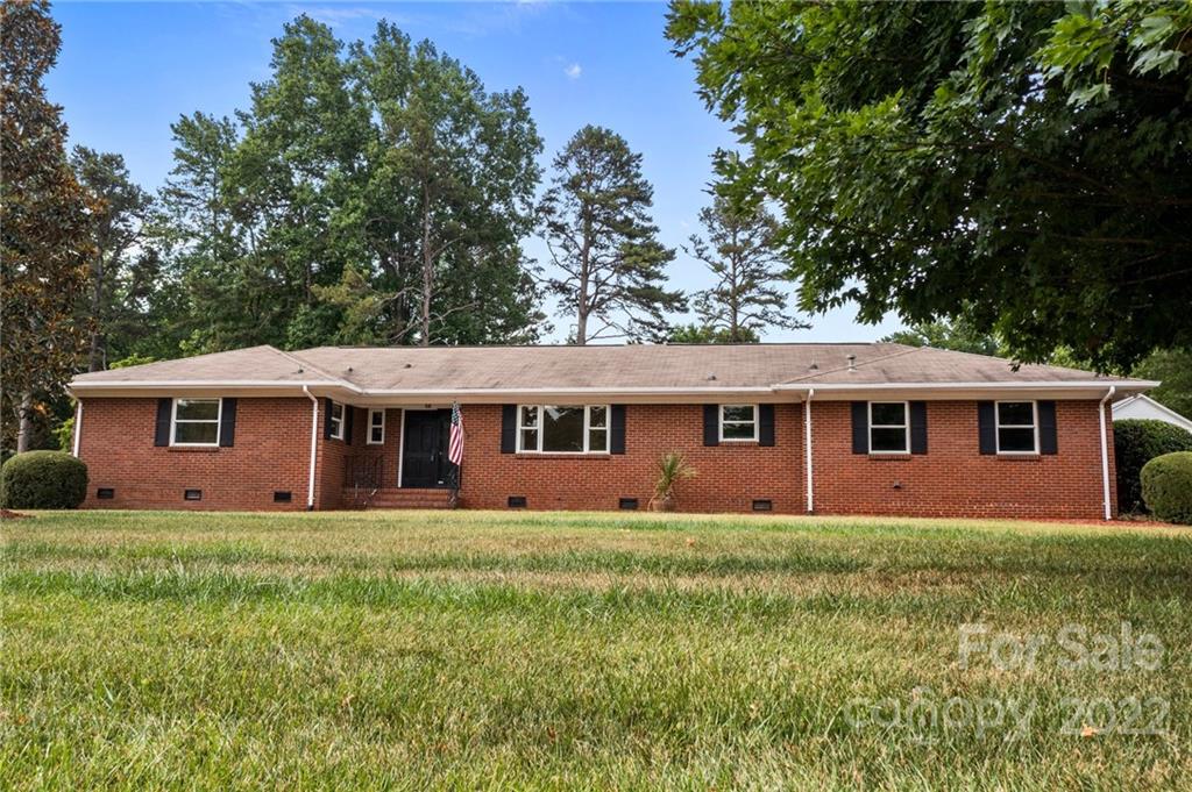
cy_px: 396
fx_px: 926
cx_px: 596
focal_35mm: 28
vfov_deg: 46.3
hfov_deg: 65.5
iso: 100
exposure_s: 1/400
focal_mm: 10.26
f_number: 5.6
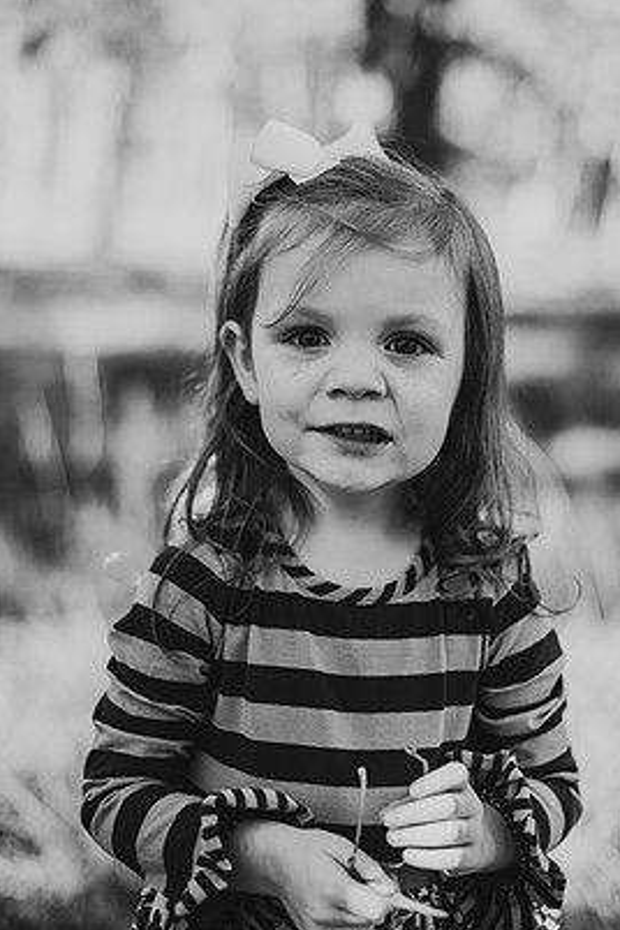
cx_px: 345
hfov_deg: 24.2
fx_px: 1447
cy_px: 460
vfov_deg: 35.6
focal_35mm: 56
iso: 200
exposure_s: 1/1250
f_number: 2
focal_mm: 50
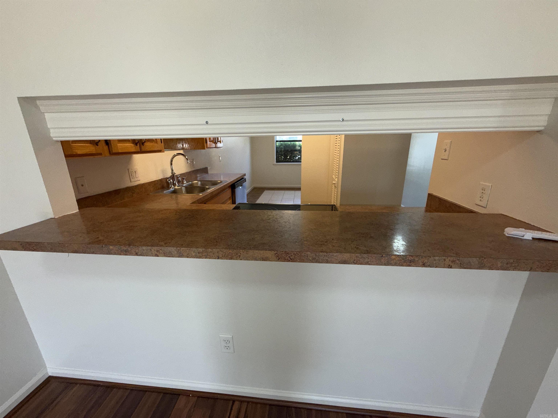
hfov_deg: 102.1
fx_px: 226
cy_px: 209
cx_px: 279
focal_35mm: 14
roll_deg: +1.7
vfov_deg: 85.7
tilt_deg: -16.0
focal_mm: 2.22
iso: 100
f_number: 2.2
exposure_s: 1/120
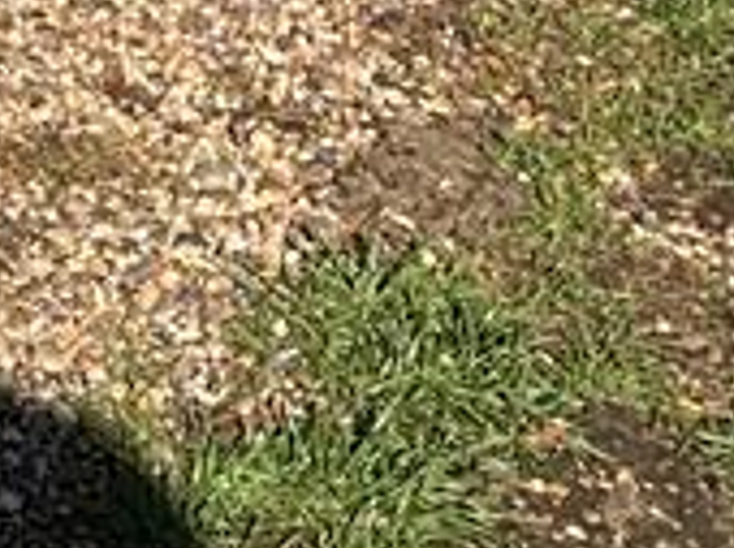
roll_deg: -0.9
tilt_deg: -15.3
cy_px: -1001
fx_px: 4341
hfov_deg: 8.1
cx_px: -1541
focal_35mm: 205
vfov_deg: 6.7
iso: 25
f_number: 1.8
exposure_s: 1/1848
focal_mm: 3
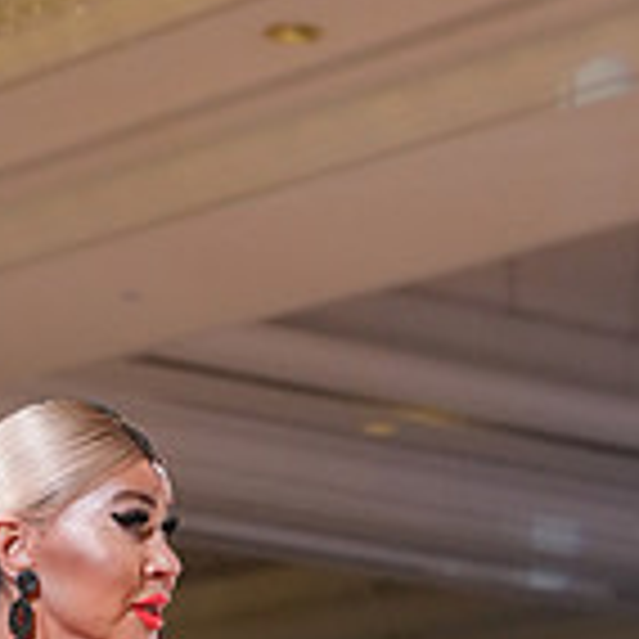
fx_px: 3905
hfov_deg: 9.2
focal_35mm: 187
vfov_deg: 9.0
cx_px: -133
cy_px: 1053
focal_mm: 54
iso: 4000
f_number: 4
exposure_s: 1/500
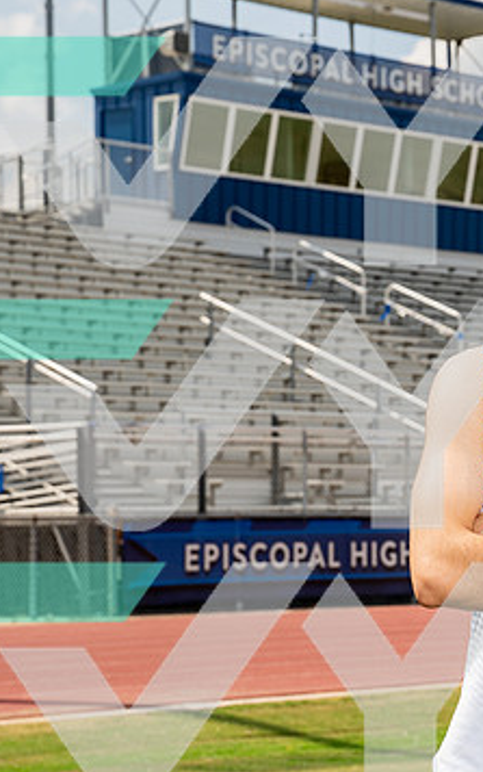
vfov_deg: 16.7
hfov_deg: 10.4
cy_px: 406
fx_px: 2628
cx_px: 478
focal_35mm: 125
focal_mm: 70
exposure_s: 1/250
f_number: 8
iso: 100
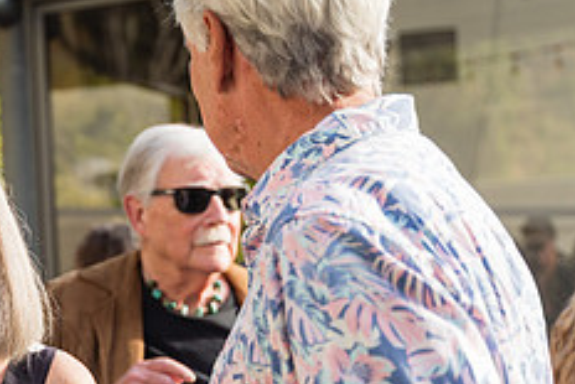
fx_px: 1678
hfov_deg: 18.6
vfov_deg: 13.0
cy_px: 274
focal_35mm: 105
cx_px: -89
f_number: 2.8
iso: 200
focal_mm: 42
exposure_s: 1/1000
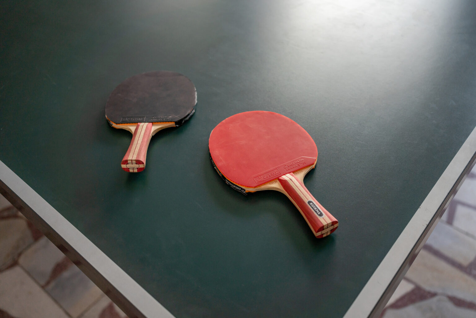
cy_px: 159
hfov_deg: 54.4
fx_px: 463
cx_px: 238
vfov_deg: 37.9
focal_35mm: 35
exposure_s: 1/160
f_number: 3.5
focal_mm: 35
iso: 250
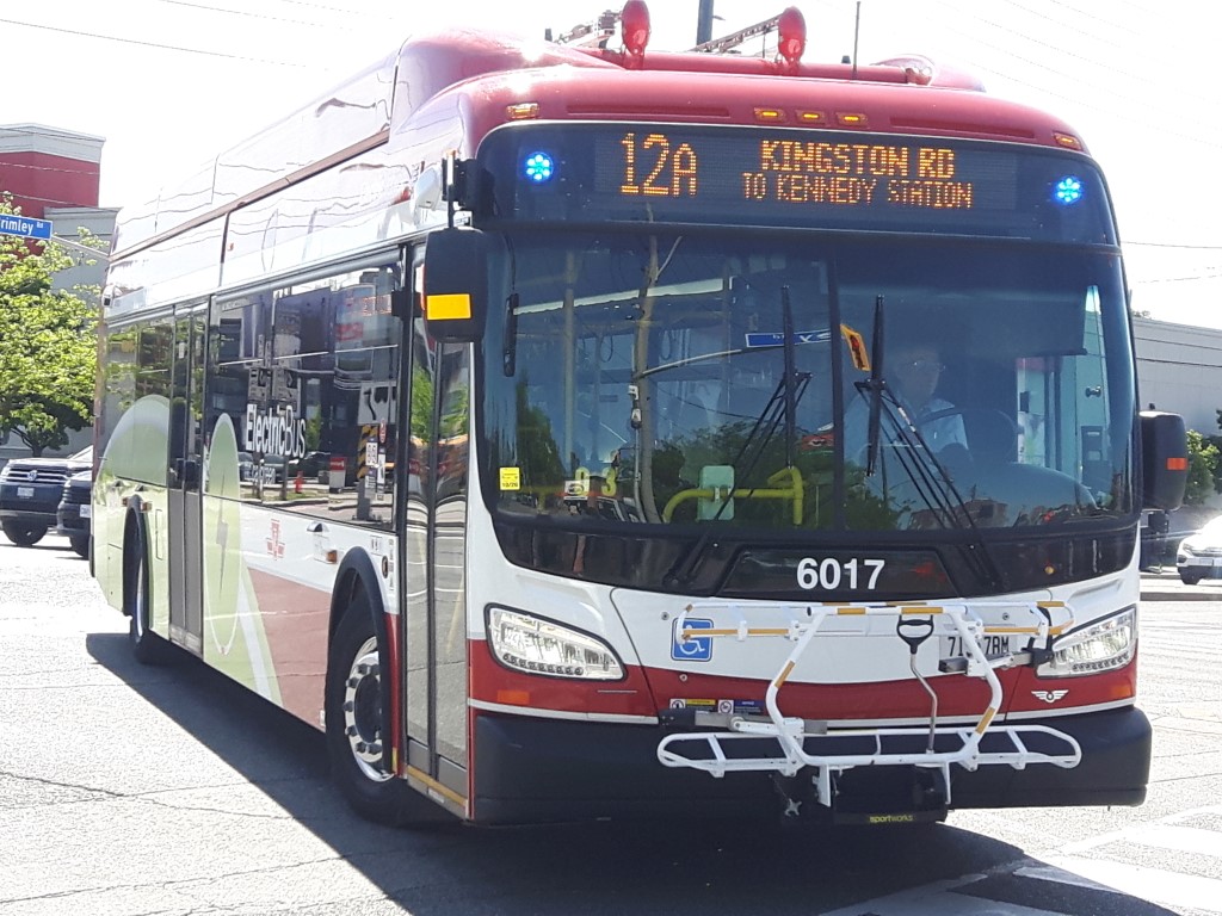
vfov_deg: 45.4
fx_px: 1094
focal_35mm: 31
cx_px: 611
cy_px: 458
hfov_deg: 58.4
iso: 40
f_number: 1.9
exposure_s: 1/535
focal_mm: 3.7
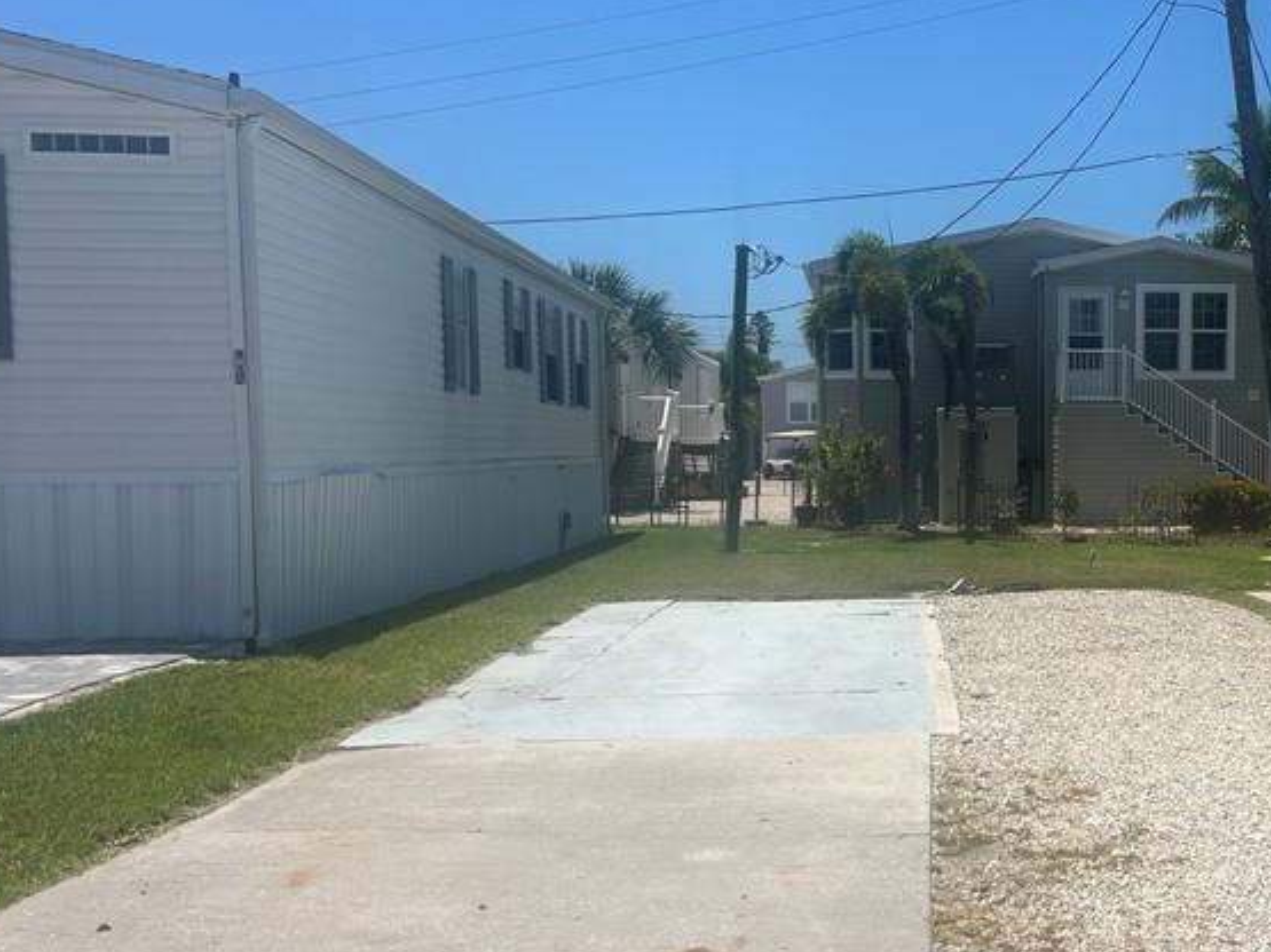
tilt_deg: -4.6
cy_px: 568
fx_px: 1762
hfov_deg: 37.8
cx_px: 1067
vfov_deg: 30.2
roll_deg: -0.5
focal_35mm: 48
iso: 50
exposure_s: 1/7463
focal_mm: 5.7
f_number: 1.5
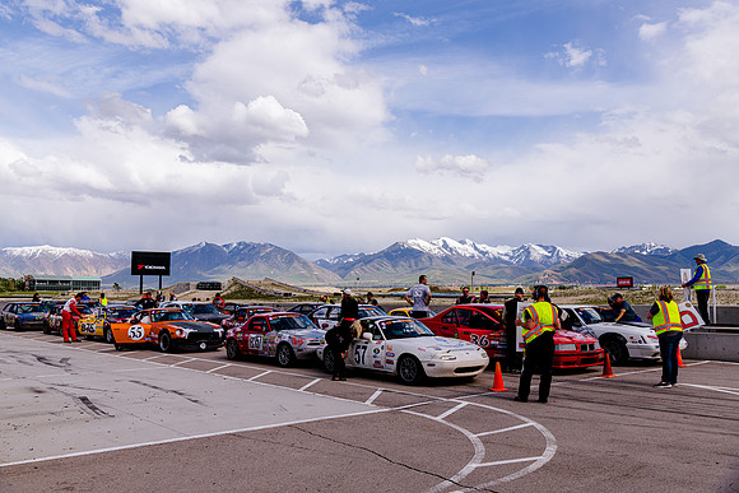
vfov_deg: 41.1
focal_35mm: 32
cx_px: 370
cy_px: 246
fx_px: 657
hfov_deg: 58.7
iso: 50
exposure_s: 1/250
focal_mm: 32
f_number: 7.1
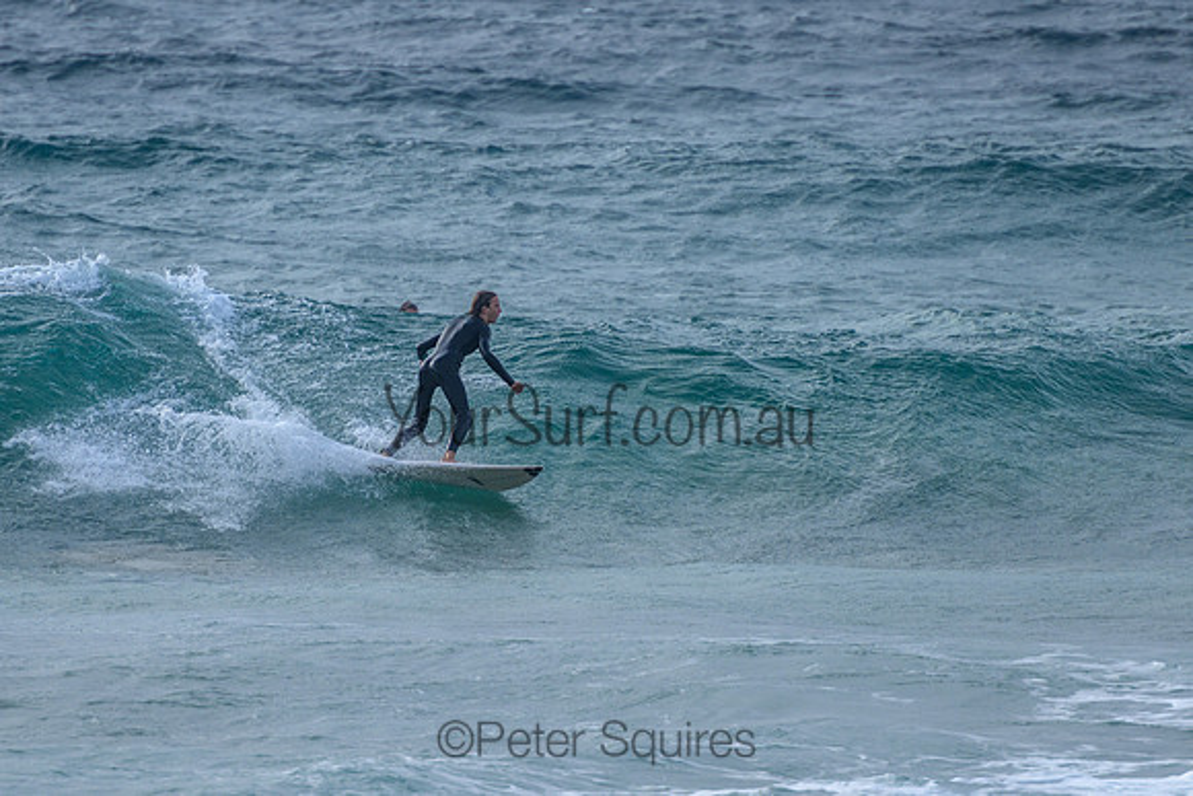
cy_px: 295
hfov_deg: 3.7
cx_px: 521
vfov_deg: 2.5
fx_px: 18240
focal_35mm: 550
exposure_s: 1/2000
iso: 500
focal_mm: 400
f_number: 7.1
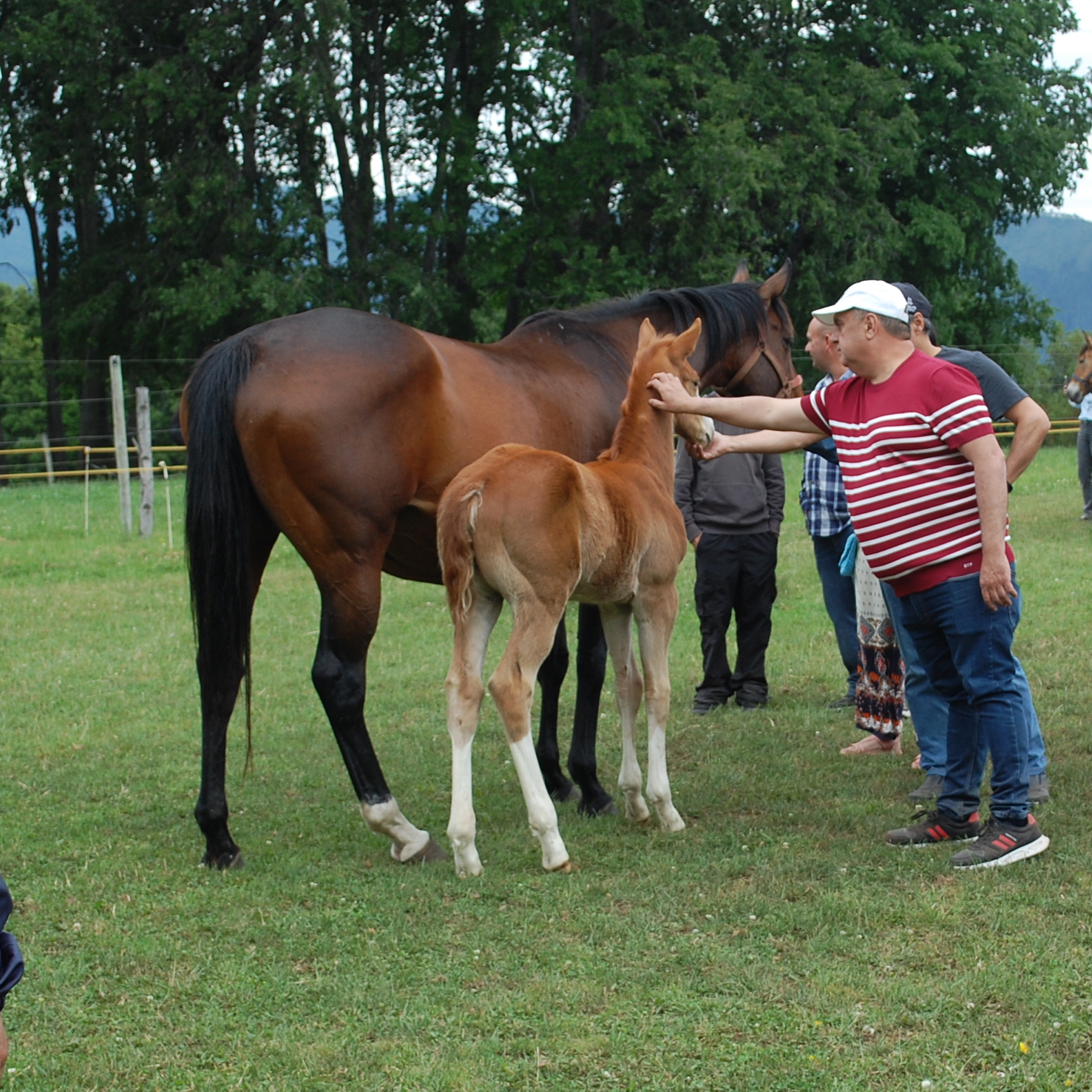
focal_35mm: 70
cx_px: 745
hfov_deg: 24.5
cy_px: 549
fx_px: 2498
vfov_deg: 24.7
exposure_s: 1/125
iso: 320
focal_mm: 36
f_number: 5.6
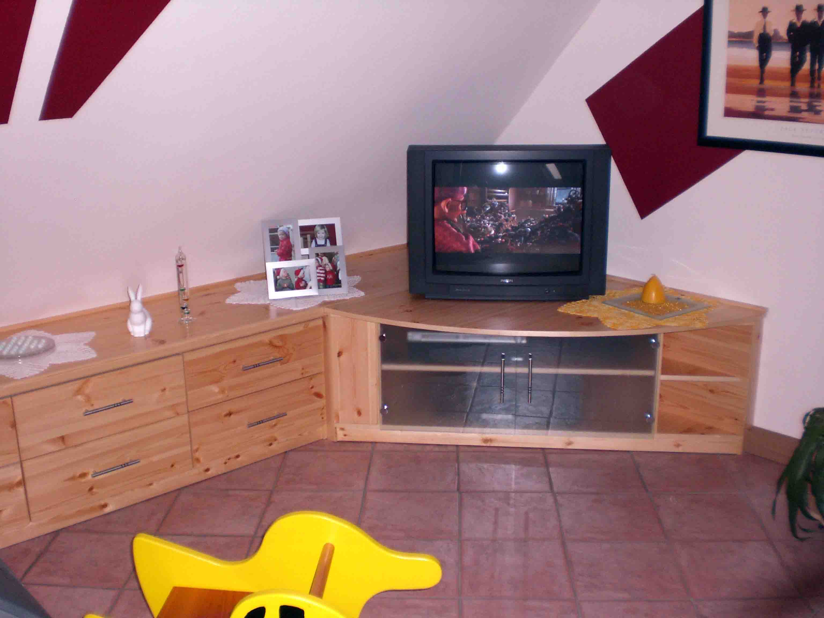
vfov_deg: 37.7
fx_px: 905
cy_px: 309
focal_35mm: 38
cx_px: 412
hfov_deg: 49.0
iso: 200
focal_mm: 6.3
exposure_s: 1/60
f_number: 3.1
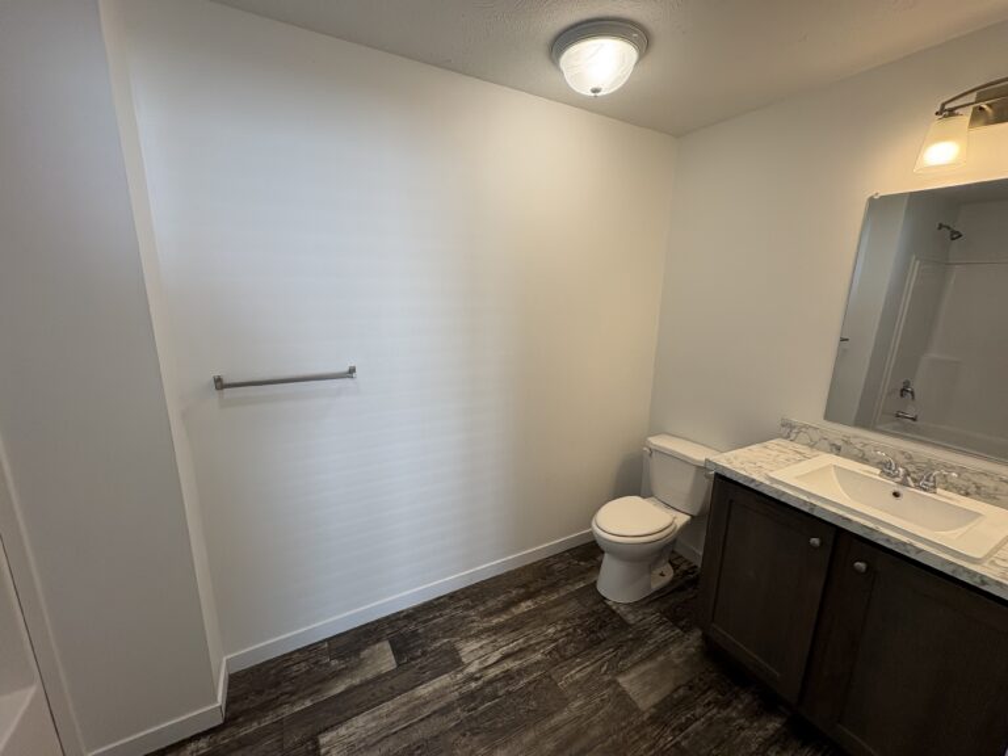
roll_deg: -1.2
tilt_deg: -12.3
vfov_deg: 85.7
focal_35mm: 14
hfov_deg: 102.1
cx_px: 504
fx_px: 408
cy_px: 378
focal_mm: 2.22
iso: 80
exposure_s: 1/120
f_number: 2.2
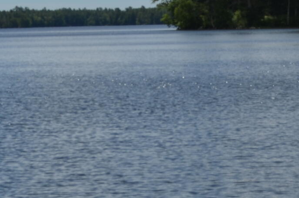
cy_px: -147
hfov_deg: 9.2
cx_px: -9
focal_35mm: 223
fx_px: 1848
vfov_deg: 6.0
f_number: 10
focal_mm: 34
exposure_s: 1/400
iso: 100
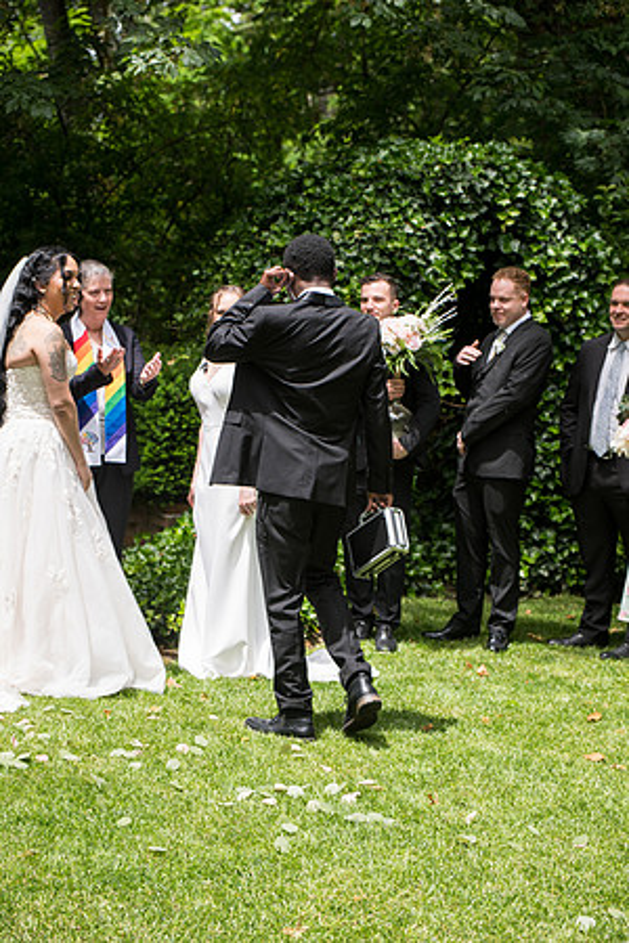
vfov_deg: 28.8
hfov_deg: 19.5
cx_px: 314
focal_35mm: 70
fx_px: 1834
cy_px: 472
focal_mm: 70
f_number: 4
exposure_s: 1/400
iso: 100
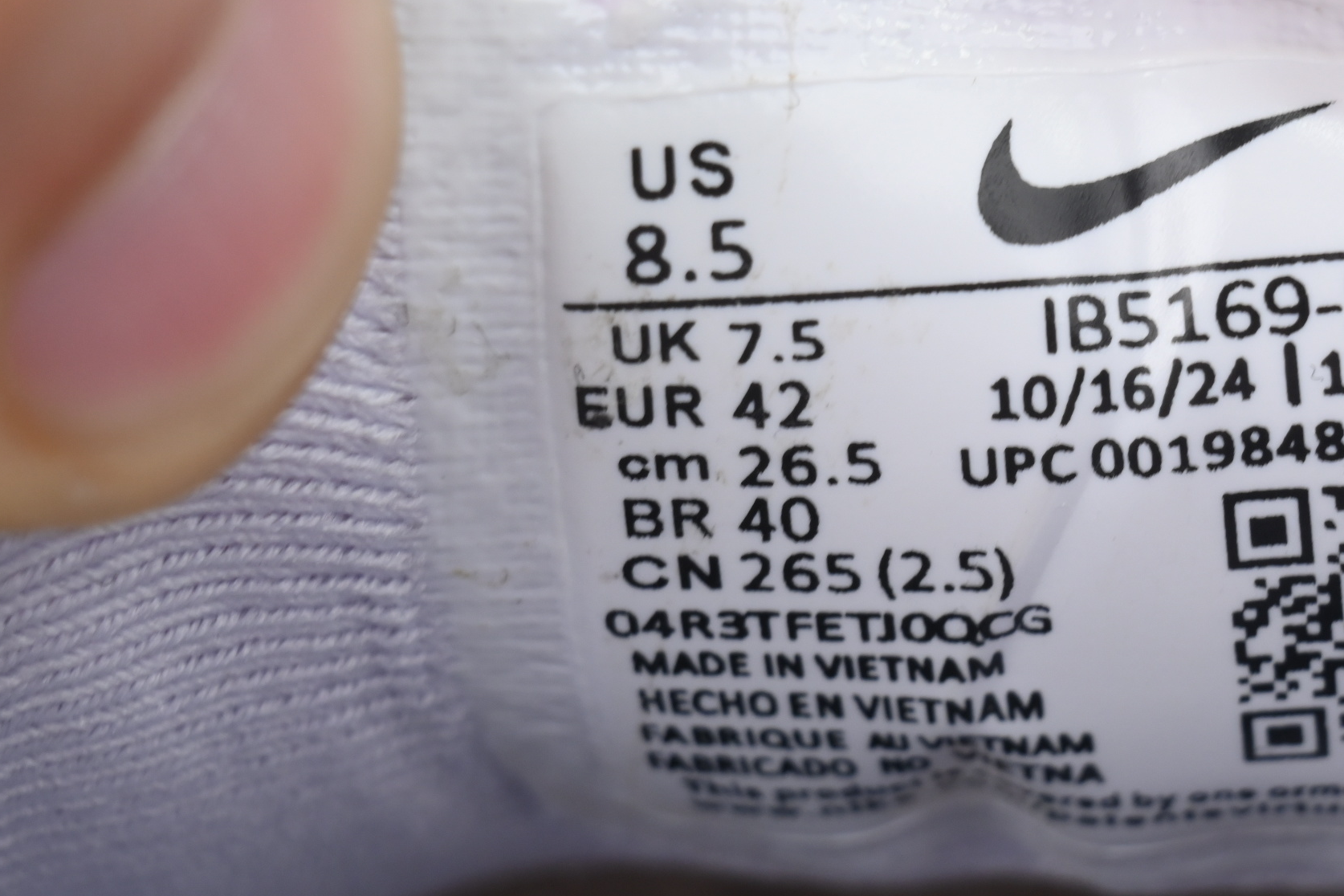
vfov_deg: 4.6
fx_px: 11050
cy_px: 433
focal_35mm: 296
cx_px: 1043
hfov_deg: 7.0
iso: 400
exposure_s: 1/100
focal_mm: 120
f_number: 10
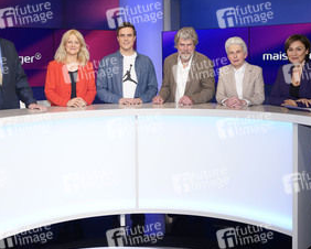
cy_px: 98
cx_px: 105
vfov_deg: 35.6
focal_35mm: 42
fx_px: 387
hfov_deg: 43.2
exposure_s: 1/160
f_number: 5
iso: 2000
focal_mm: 28
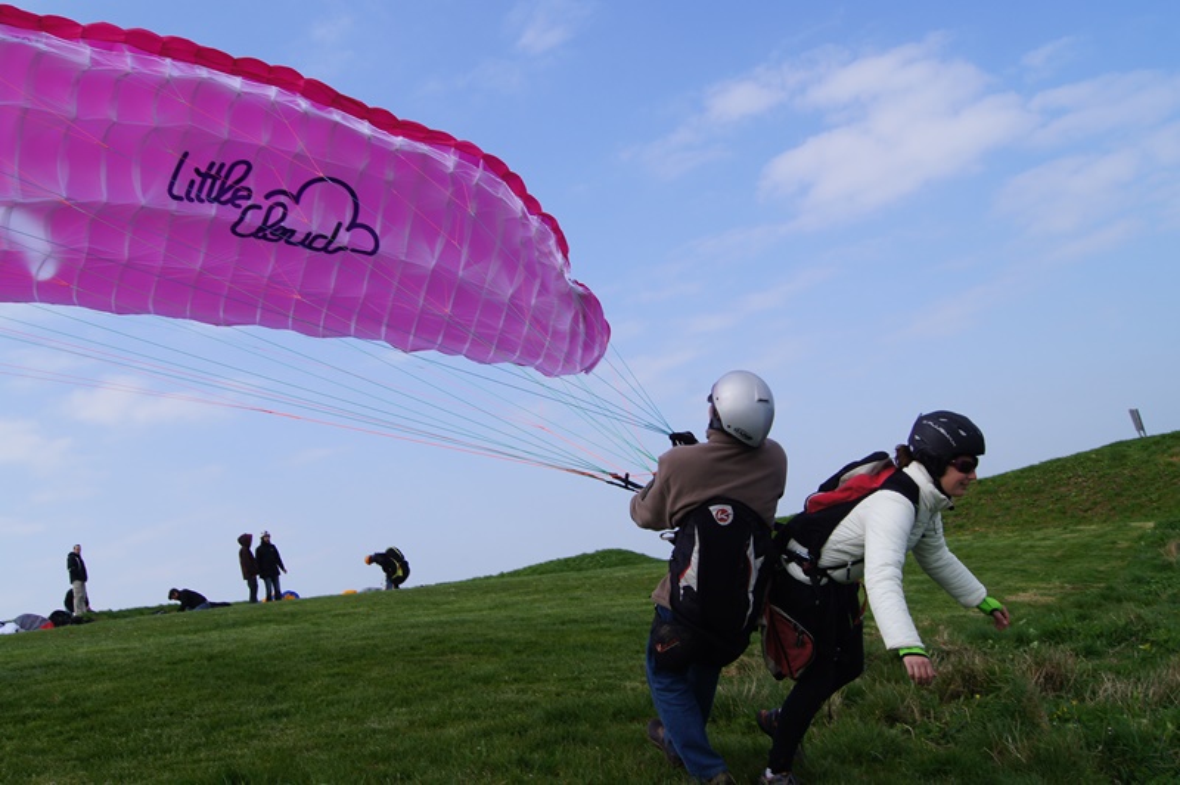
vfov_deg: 36.8
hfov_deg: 53.2
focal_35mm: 36
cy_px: 392
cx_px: 590
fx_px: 1179
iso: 100
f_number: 13
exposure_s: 1/160
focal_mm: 24
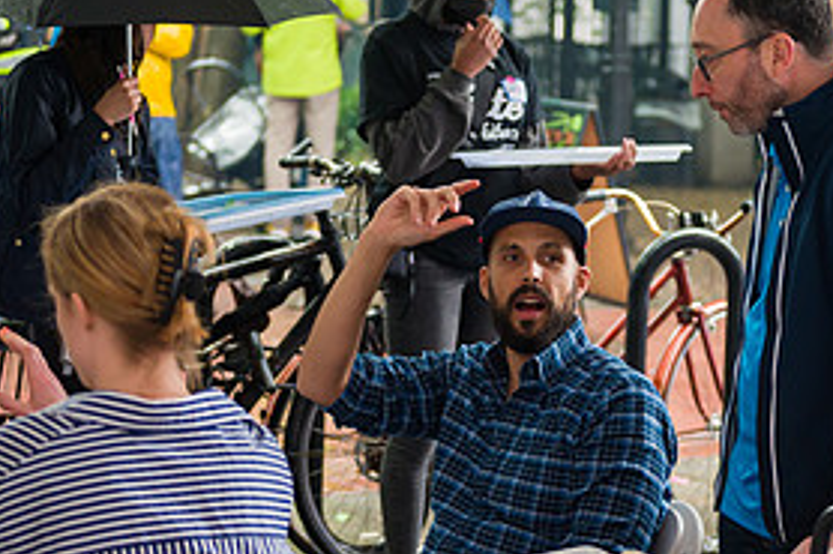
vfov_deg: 11.7
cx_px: 470
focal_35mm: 117
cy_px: 344
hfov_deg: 17.5
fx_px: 2706
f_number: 3.2
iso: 1000
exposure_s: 1/250
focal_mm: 56
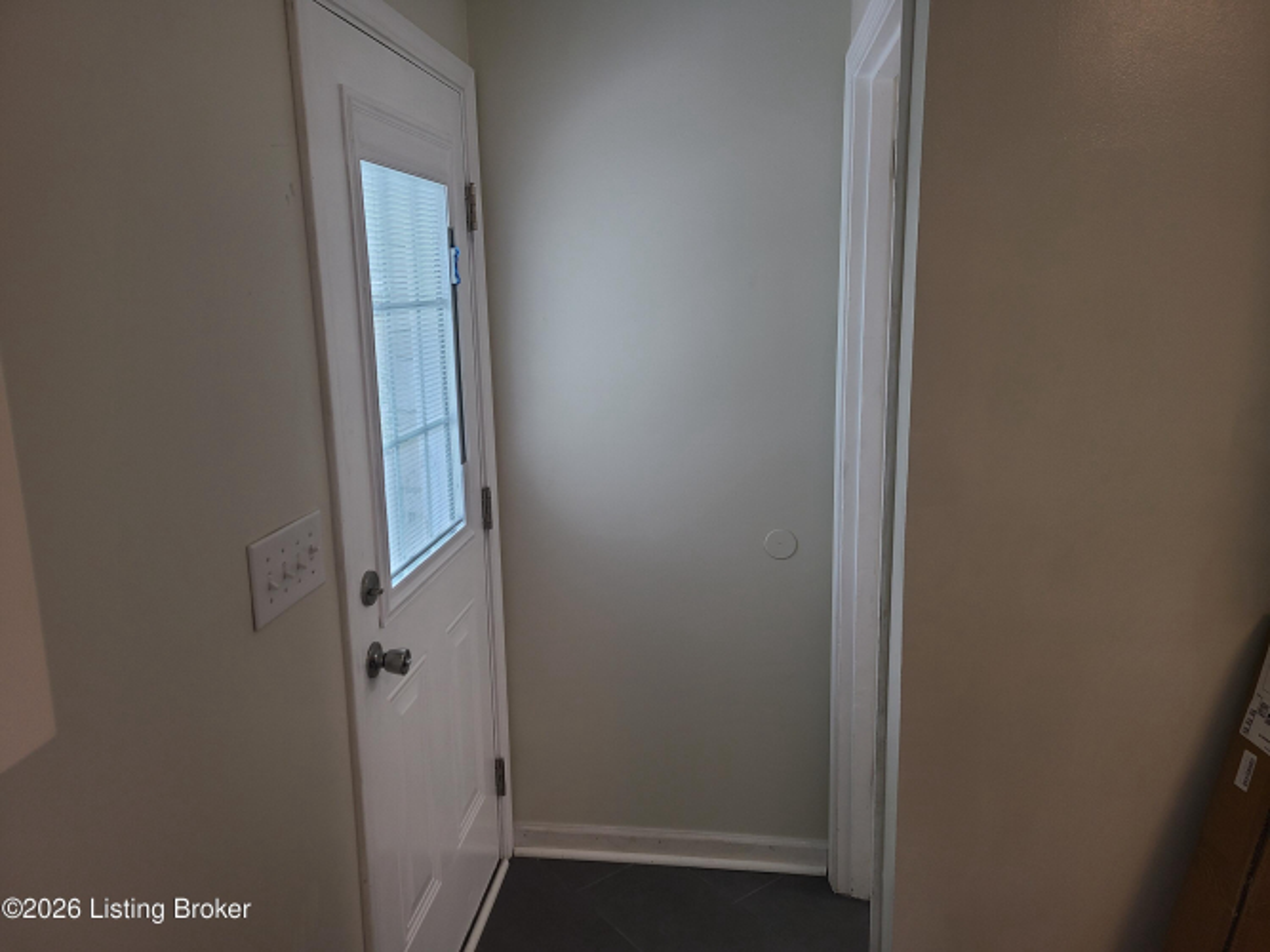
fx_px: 954
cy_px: 476
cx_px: 635
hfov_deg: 67.3
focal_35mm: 26
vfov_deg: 53.0
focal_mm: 5.4
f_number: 1.8
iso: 64
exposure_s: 1/120
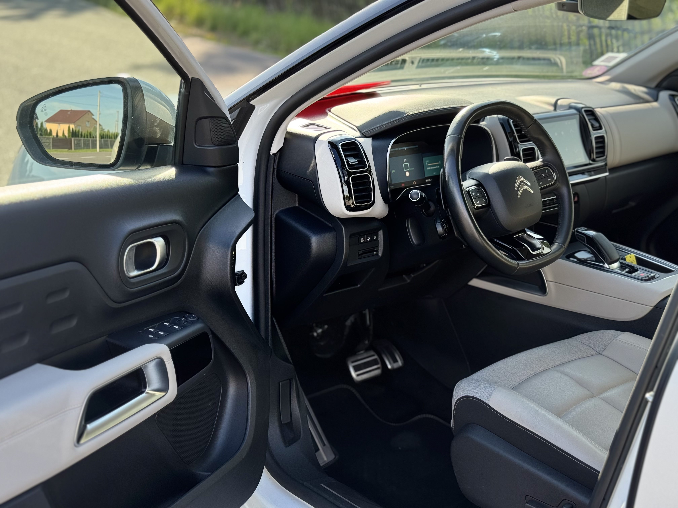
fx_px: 940
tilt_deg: -17.0
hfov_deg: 39.7
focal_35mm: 48
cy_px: 254
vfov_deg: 30.3
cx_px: 339
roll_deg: -1.4
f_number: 1.78
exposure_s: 1/658
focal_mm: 6.76
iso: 64
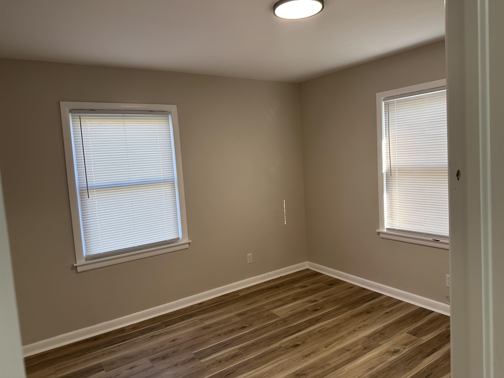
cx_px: 252
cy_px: 189
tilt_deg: -4.4
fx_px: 349
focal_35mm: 24
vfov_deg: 56.8
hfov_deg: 71.6
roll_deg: +3.7
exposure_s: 1/120
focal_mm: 6.86
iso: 80
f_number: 1.78
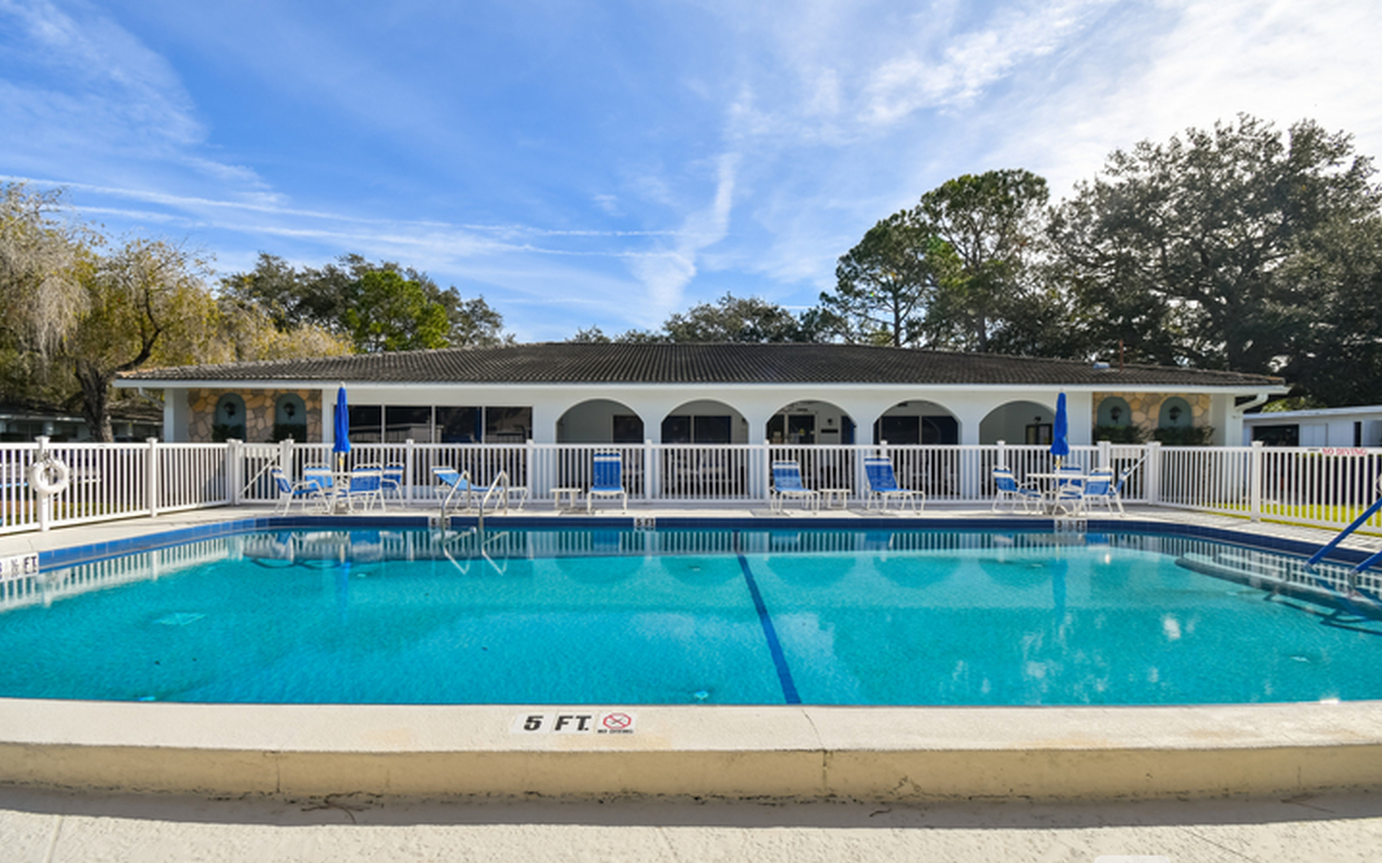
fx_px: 603
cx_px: 682
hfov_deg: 97.8
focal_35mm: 16
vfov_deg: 71.2
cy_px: 451
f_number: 7.1
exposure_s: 1/1600
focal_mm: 10
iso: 100
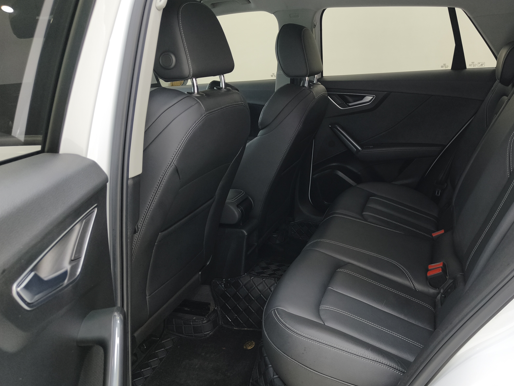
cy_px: 202
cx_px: 314
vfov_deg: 46.8
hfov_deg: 59.4
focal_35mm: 30
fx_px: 445
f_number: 1.88
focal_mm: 5.56
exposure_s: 1/50
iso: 200
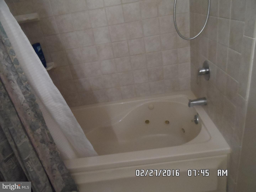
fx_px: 177
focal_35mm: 24
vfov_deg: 56.8
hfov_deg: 71.6
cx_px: 128
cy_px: 96
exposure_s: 1/30
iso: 640
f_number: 3.2
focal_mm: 4
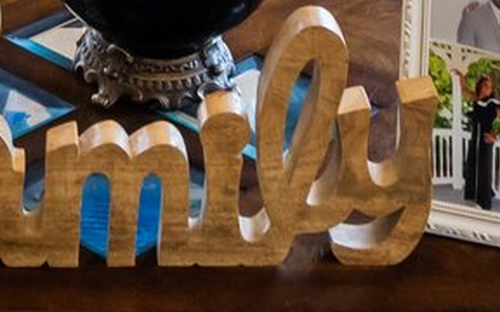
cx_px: 116
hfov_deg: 17.9
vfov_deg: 8.6
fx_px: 1581
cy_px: -727
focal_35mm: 116
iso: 1000
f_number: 5.6
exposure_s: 1/30
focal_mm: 16
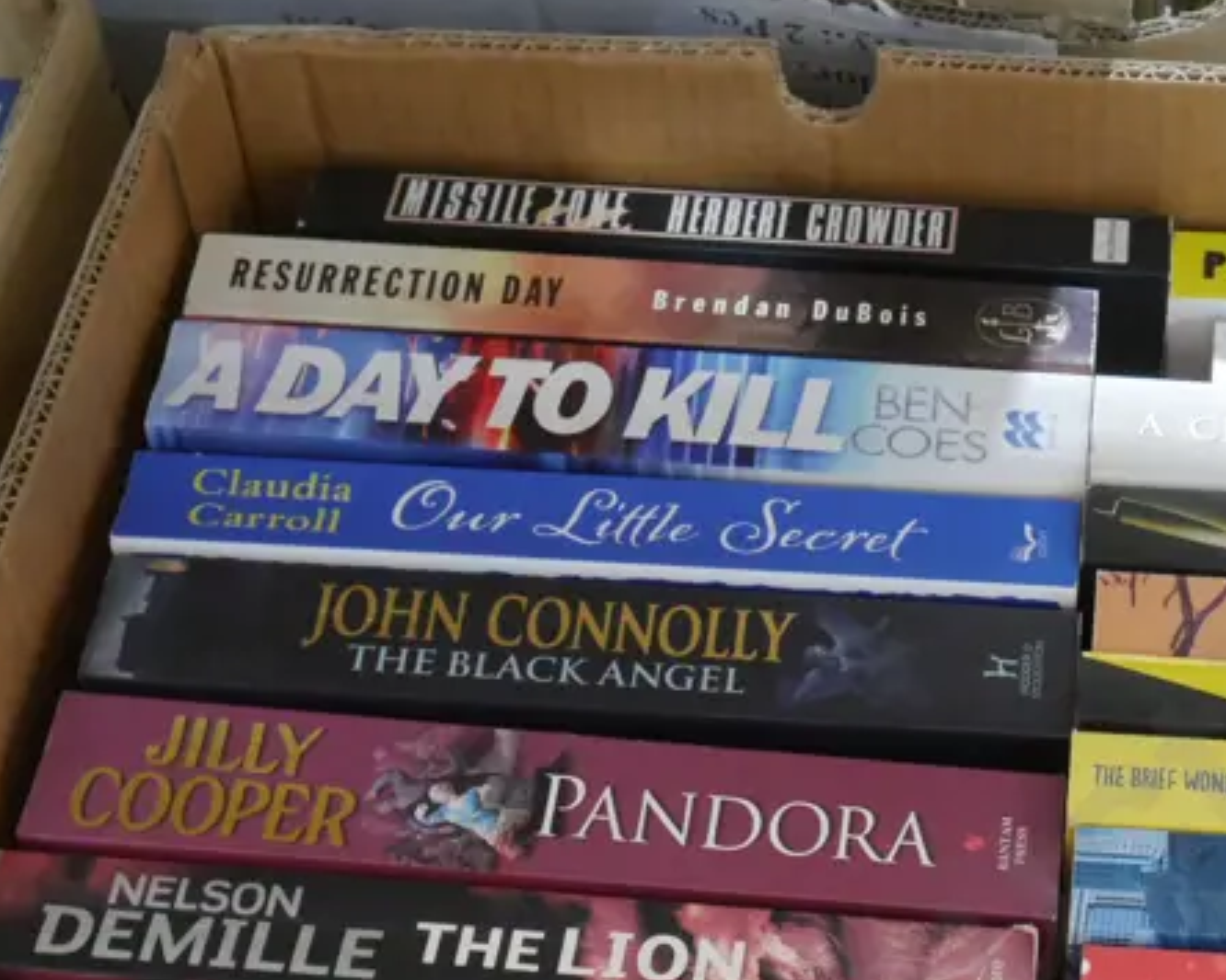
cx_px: 1035
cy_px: 911
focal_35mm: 72
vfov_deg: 20.7
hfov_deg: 25.8
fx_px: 2612
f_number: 9
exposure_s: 1/13
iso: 3200
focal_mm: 16
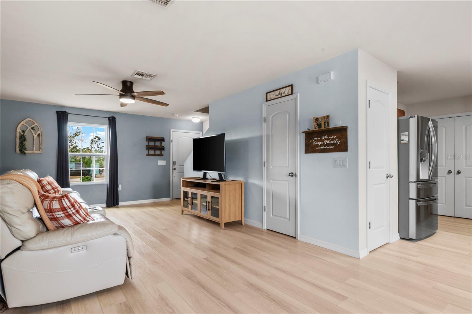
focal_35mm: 19
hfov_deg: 86.9
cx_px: 236
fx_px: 249
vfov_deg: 64.6
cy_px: 157
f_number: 10
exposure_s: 1/8
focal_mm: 19
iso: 100
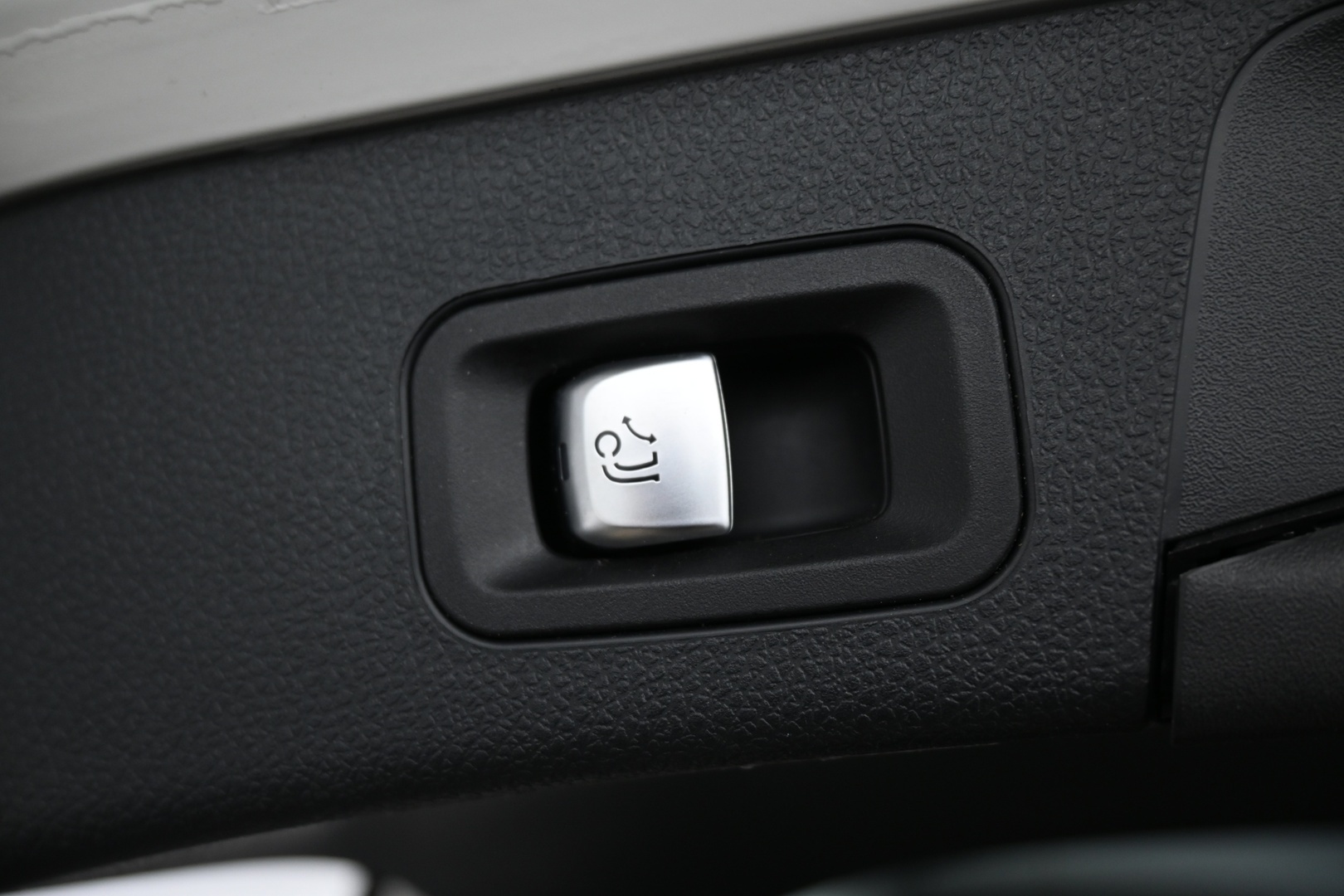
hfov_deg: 55.1
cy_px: 448
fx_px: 1288
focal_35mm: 34
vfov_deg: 38.4
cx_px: 672
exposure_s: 1/40
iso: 640
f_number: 4.2
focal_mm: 23
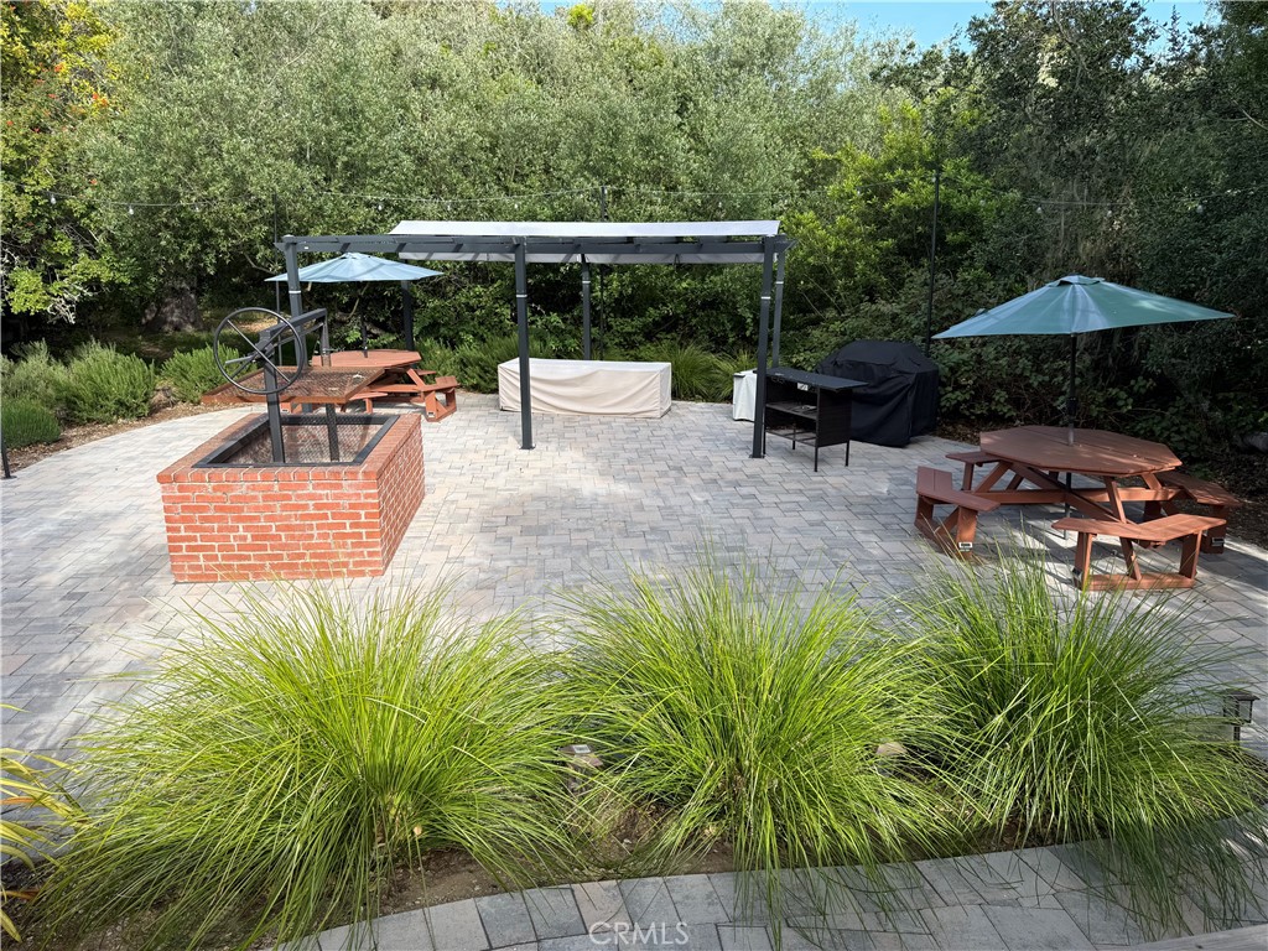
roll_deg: +0.2
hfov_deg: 71.6
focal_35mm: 24
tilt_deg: -16.4
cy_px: 476
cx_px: 634
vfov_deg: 56.8
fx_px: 879
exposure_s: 1/1553
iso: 80
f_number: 1.78
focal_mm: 6.76
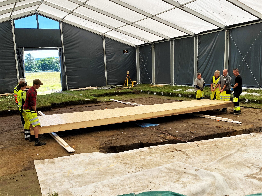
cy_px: 98
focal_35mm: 26
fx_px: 197
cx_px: 131
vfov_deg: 53.1
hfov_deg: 67.3
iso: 32
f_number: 1.8
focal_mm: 4.25
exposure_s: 1/485
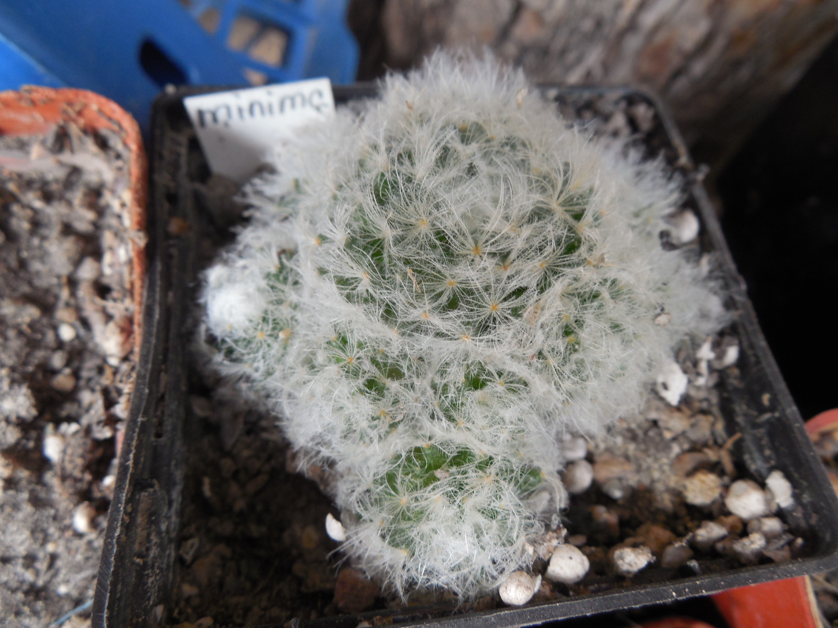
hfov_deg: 58.4
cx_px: 419
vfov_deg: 45.4
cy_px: 314
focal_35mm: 31
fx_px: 750
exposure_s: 1/30
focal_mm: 5.6
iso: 140
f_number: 3.6
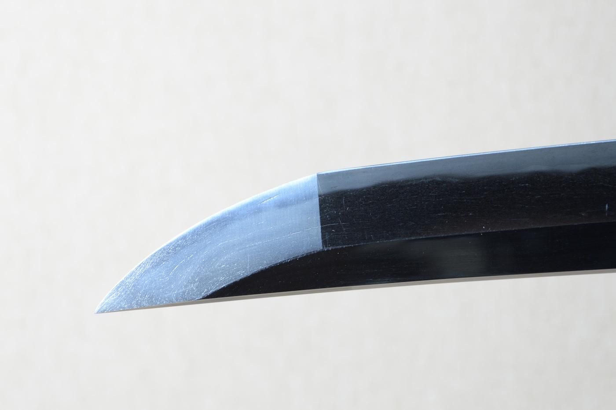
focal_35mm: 142
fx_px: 2436
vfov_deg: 9.6
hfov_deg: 14.4
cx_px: 308
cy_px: 205
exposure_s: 1/2
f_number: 11
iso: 400
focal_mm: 95
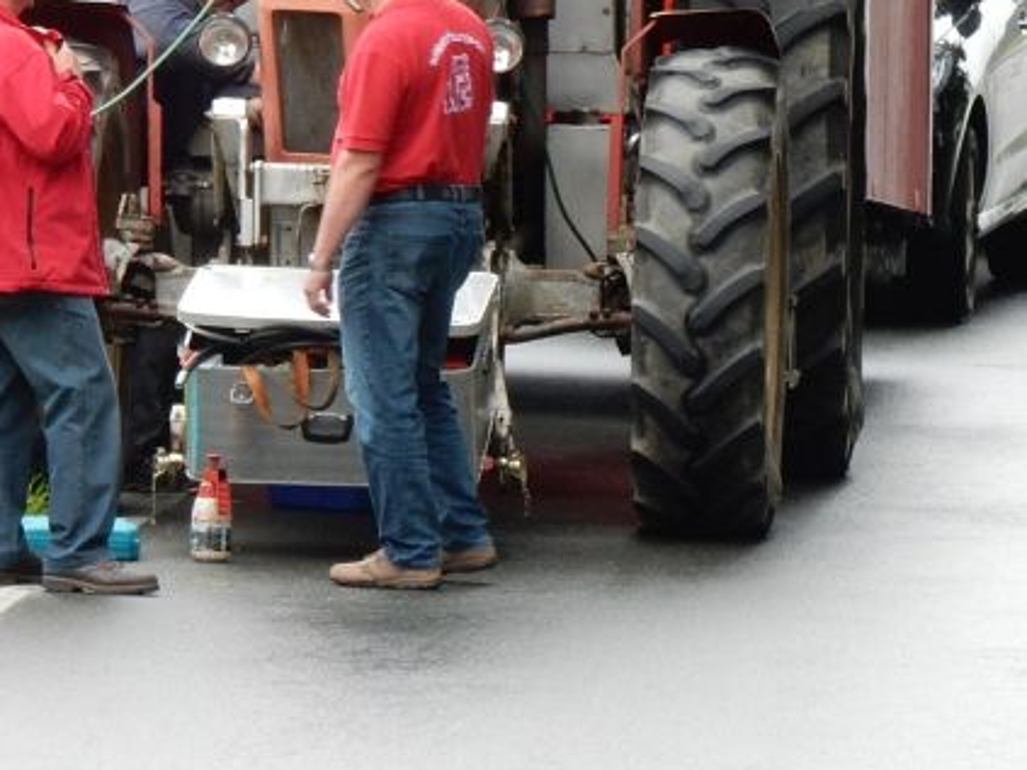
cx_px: 253
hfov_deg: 4.6
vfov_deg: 3.4
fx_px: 12843
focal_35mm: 433
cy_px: 124
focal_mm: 40.9
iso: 250
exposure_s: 1/30
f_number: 6.3
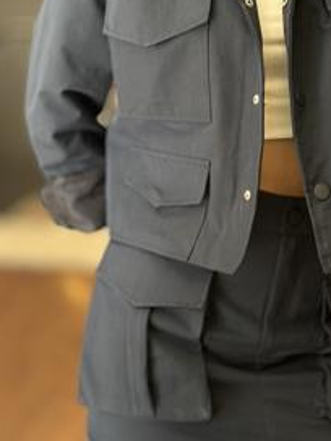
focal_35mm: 73
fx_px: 931
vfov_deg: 26.6
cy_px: 182
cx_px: 191
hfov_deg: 20.2
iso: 125
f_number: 1.78
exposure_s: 1/119
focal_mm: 6.86
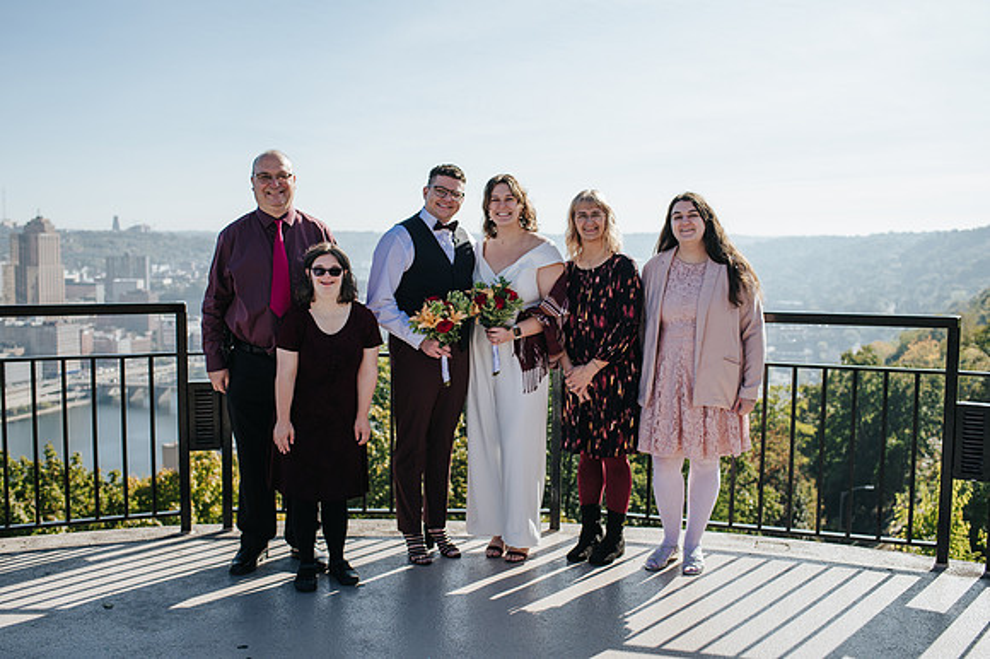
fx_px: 1038
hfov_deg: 51.0
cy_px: 322
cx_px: 475
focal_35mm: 38
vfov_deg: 35.2
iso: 100
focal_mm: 35
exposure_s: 1/1000
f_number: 3.2
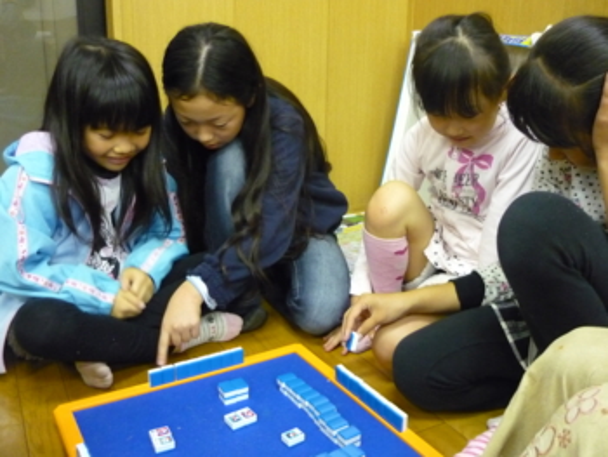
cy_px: 228
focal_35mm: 33
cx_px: 304
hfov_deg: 55.3
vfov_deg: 43.0
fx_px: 580
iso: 800
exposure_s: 1/25
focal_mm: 5.5
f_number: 2.8
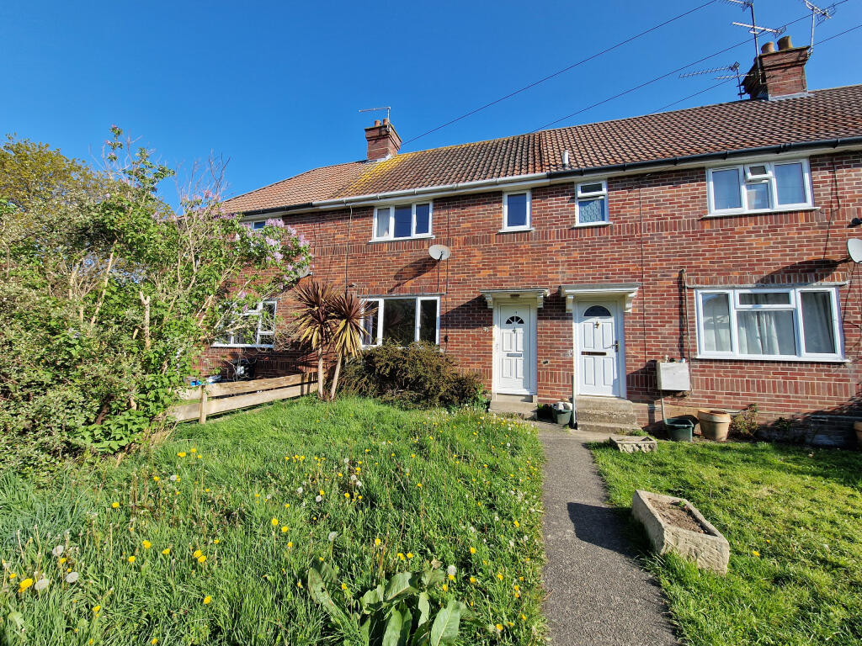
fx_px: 324
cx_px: 431
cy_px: 323
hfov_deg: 106.2
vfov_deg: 89.9
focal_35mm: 13
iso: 50
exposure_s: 1/1432
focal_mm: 2.2
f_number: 2.2
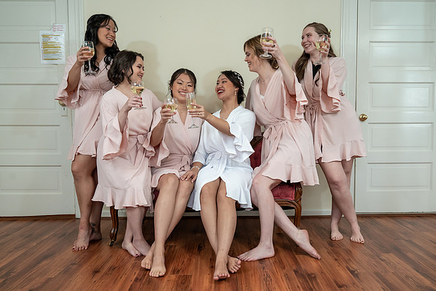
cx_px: 227
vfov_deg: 43.7
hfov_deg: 62.0
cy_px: 145
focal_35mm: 30
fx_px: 363
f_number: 5.6
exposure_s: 1/200
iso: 2000
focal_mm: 28
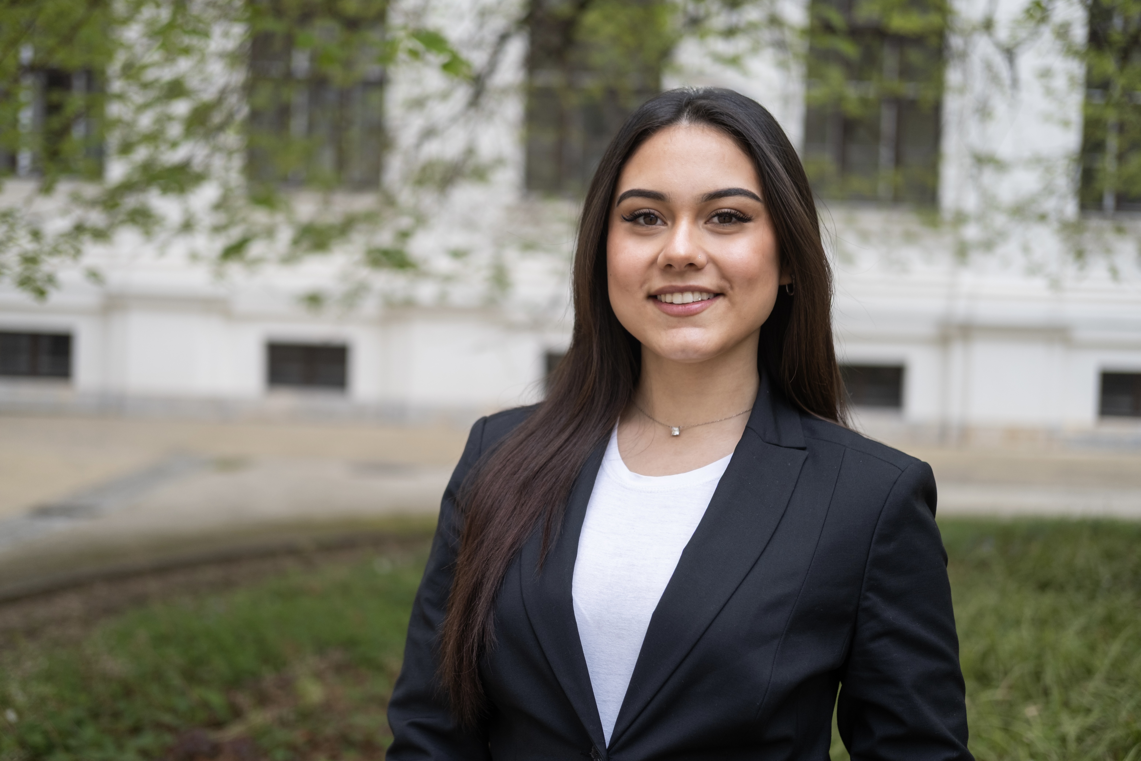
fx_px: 1680
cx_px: 570
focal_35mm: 53
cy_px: 380
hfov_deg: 37.5
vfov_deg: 25.5
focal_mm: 35
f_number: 2
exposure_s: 1/1000
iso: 160
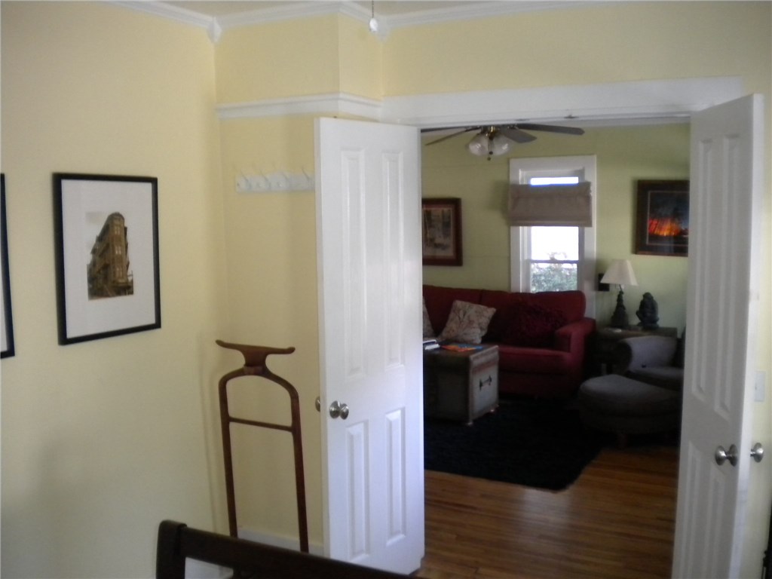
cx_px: 386
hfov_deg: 52.6
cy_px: 290
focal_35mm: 35
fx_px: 781
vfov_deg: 40.7
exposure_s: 1/30
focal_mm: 6.3
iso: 400
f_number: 3.1
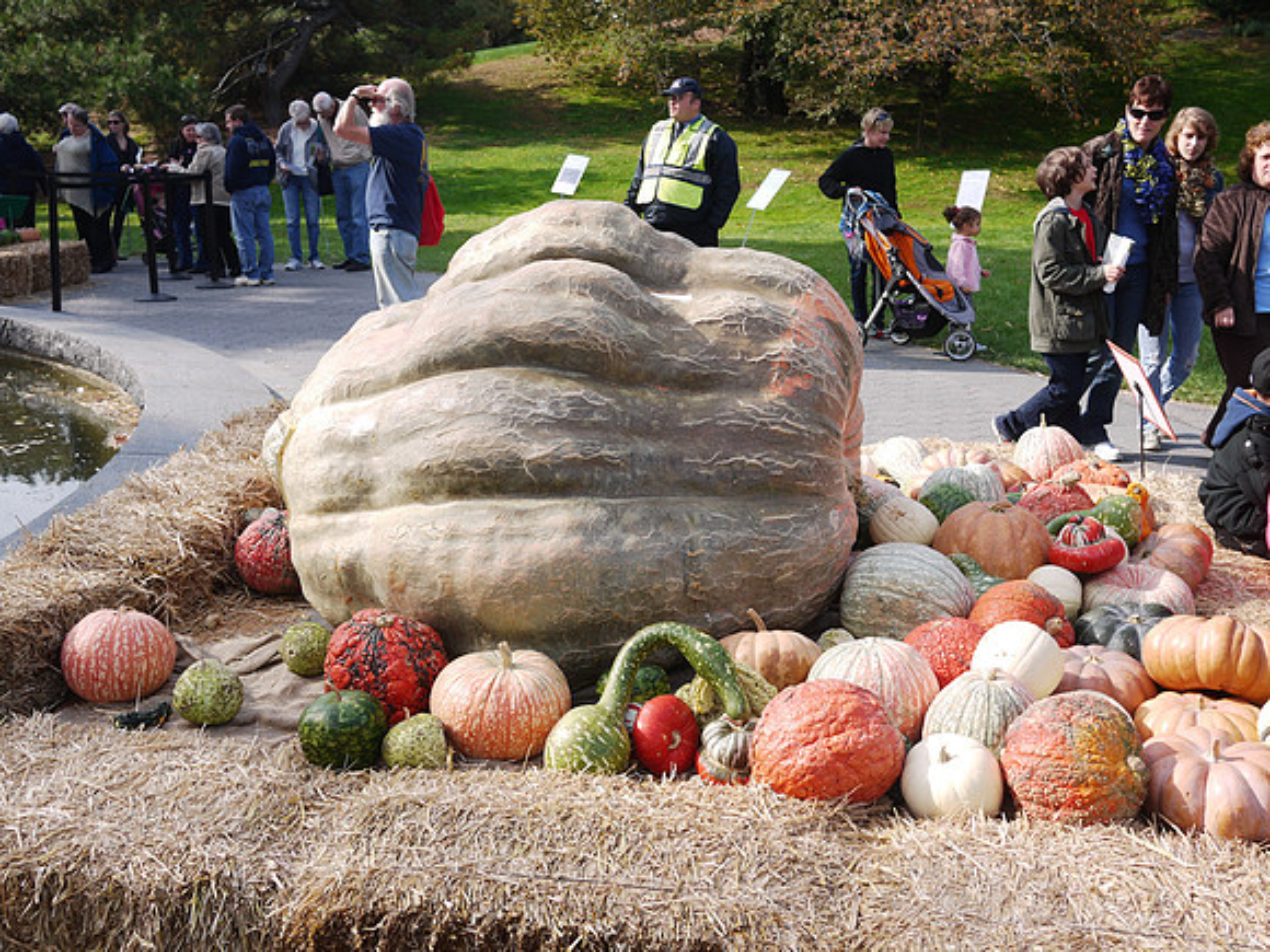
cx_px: 635
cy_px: 476
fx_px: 1468
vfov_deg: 36.0
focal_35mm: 40
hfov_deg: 46.8
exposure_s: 1/250
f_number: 5
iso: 100
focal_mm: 20
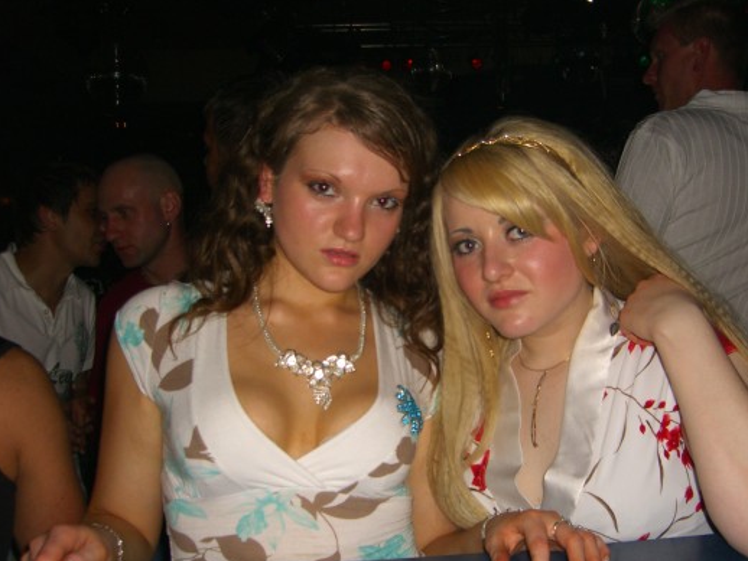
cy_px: 314
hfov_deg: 42.8
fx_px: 951
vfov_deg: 32.9
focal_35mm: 44
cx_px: 420
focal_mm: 7.9
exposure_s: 1/60
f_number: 2.8
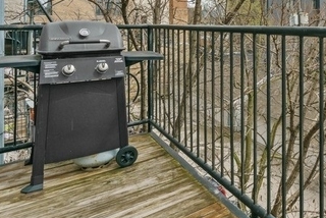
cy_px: 23
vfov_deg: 38.4
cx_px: 279
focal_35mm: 32
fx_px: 290
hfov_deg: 53.1
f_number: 10
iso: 320
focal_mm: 16
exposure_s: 1/500
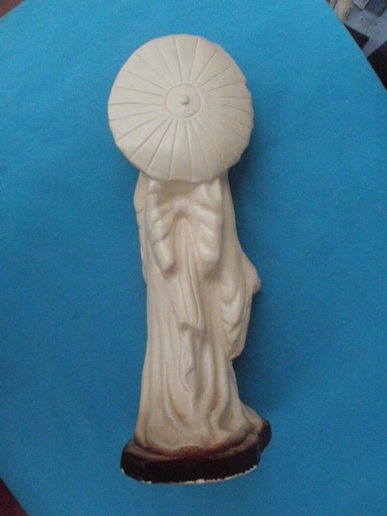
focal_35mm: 36
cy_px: 258
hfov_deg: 39.7
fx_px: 537
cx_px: 194
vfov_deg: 51.4
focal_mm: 6.3
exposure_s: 1/400
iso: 800
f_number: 5.6
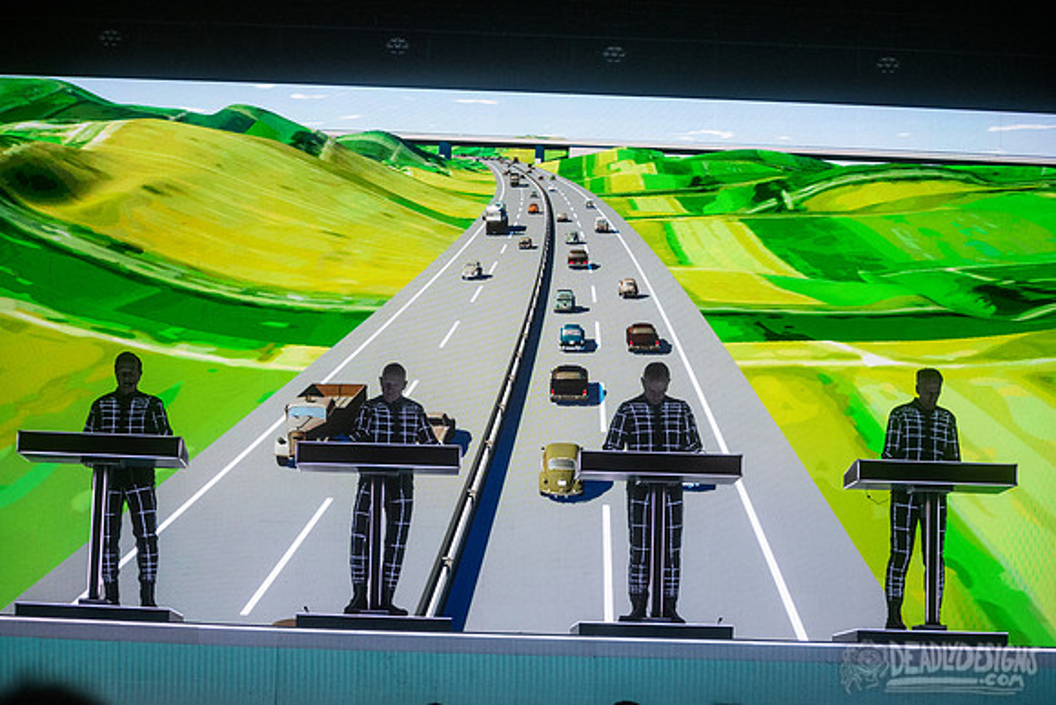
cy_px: 352
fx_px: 2417
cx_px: 537
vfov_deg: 16.6
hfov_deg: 24.6
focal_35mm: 82
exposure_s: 1/320
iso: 2500
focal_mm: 80
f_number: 3.2
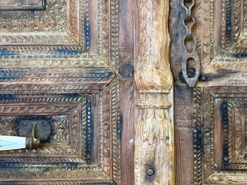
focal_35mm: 120
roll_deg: +0.2
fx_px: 856
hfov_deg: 16.4
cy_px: 92
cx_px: 124
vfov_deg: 12.3
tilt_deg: -0.2
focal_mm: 15.66
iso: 250
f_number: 2.8
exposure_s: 1/40
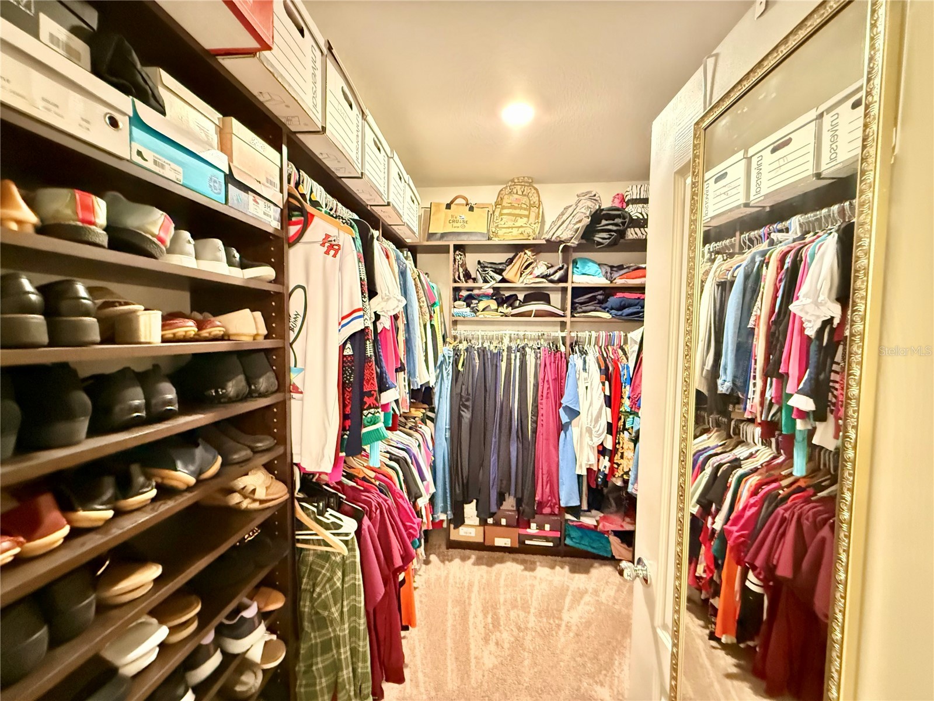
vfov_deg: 85.7
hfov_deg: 102.1
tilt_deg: -3.2
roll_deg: -1.0
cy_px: 350
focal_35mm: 14
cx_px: 467
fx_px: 378
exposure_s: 1/15
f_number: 2.2
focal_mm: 2.22
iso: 3200
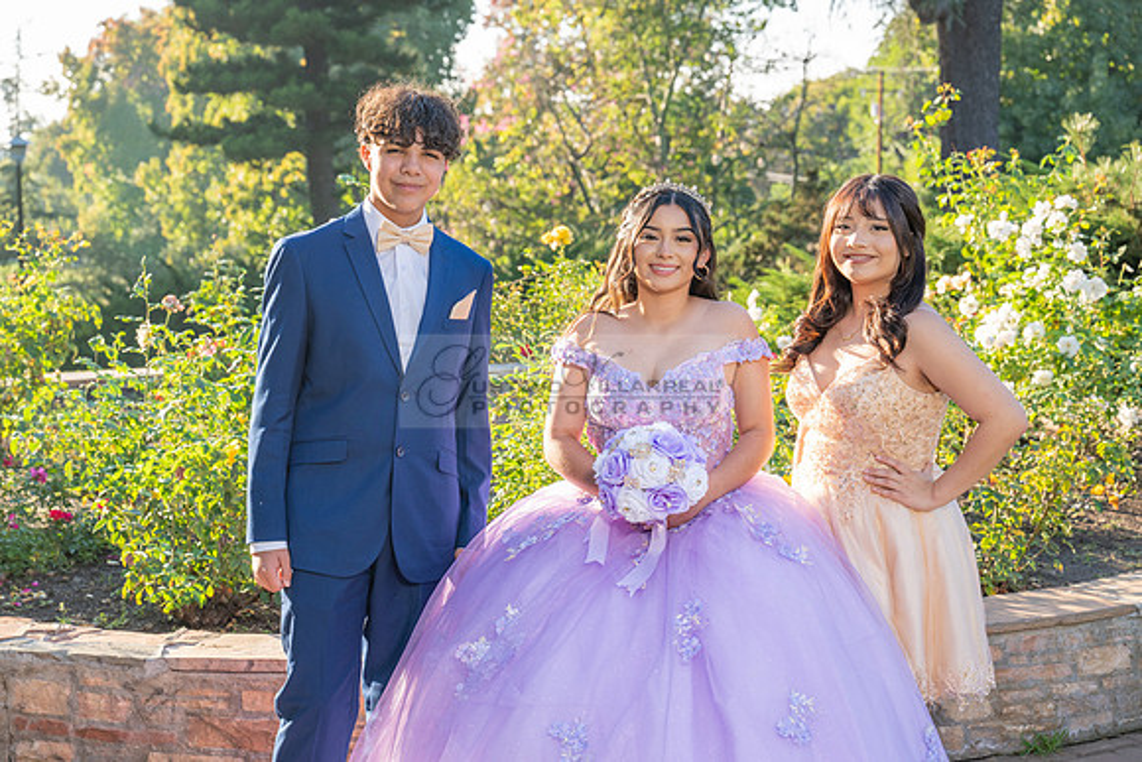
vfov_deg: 22.3
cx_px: 571
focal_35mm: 61
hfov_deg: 32.9
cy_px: 381
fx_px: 1935
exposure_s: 1/200
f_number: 5.6
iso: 200
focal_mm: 61
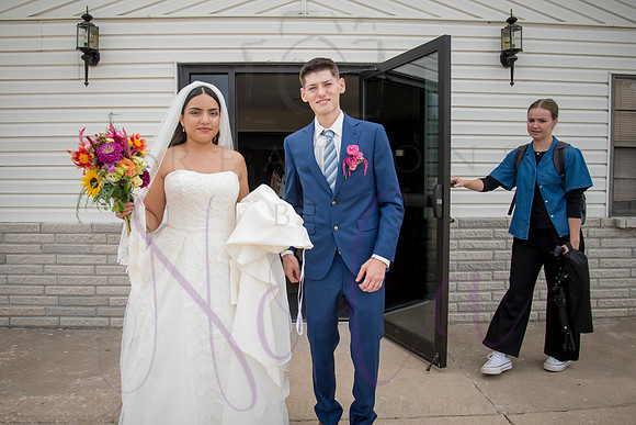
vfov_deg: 49.8
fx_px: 456
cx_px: 301
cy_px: 201
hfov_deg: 69.7
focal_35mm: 26
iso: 400
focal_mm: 24
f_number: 8
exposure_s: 1/200
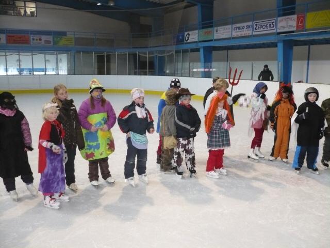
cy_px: 124
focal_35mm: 35
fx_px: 334
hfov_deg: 52.6
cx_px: 165
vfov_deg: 40.7
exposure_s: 1/30
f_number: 2.8
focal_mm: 5.8
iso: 320
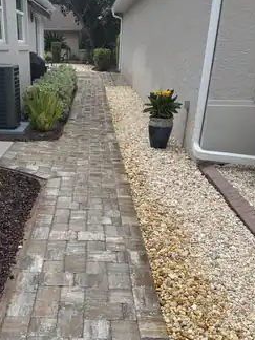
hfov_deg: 38.1
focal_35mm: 37
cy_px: 233
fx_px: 363
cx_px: 77
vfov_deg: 49.1
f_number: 1.78
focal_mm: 6.76
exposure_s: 1/5348
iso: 80
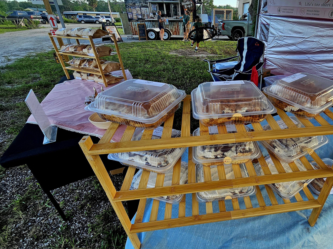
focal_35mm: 18
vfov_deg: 71.6
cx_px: 223
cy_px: 125
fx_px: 173
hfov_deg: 84.6
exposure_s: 1/270
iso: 50
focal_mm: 2.2
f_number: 2.2
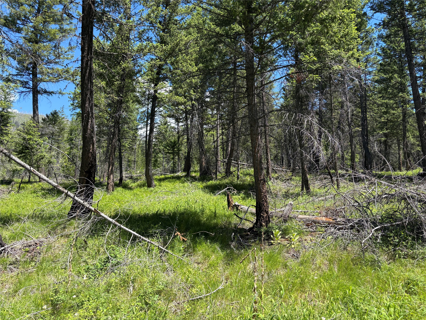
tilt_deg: +13.2
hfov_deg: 67.3
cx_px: 213
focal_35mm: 26
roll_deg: -1.5
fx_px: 320
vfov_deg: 53.1
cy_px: 160
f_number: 1.6
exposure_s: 1/1155
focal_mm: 5.96
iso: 50
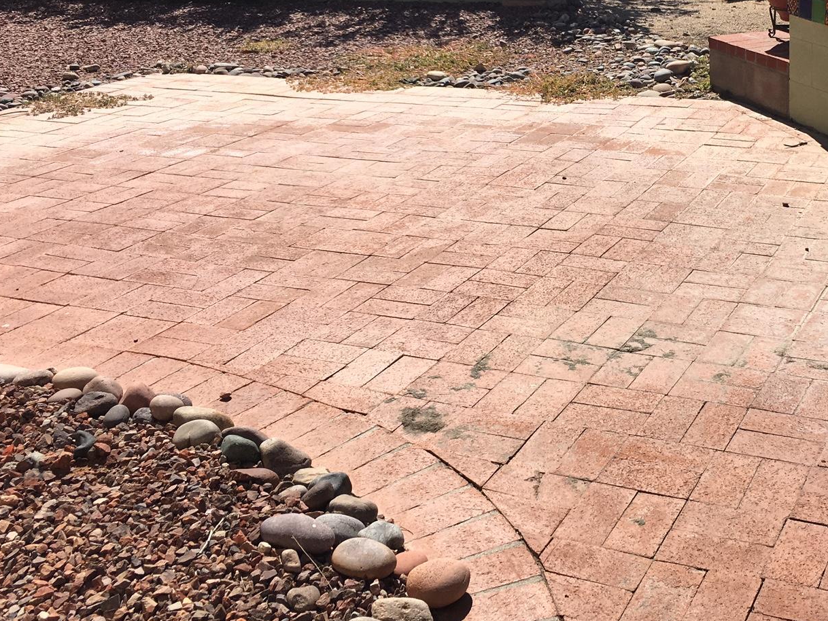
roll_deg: +2.1
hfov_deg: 38.5
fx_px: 1148
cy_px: 183
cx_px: 634
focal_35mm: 48
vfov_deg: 29.9
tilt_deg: -16.0
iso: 25
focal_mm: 4.15
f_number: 2.2
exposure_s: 1/2137
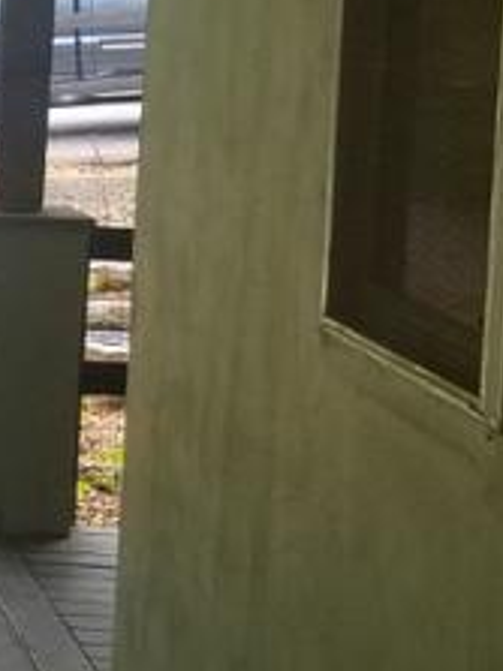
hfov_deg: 11.0
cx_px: -389
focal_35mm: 126
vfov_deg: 15.6
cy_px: 229
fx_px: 2444
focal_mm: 4.25
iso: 50
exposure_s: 1/154
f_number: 1.7
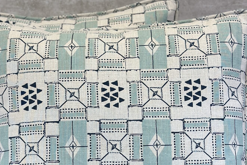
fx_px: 659
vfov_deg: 14.1
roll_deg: +1.0
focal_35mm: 96
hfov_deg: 21.2
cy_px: 148
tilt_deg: -14.3
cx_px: 99
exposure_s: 1/180
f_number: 1.78
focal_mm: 6.86
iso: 80
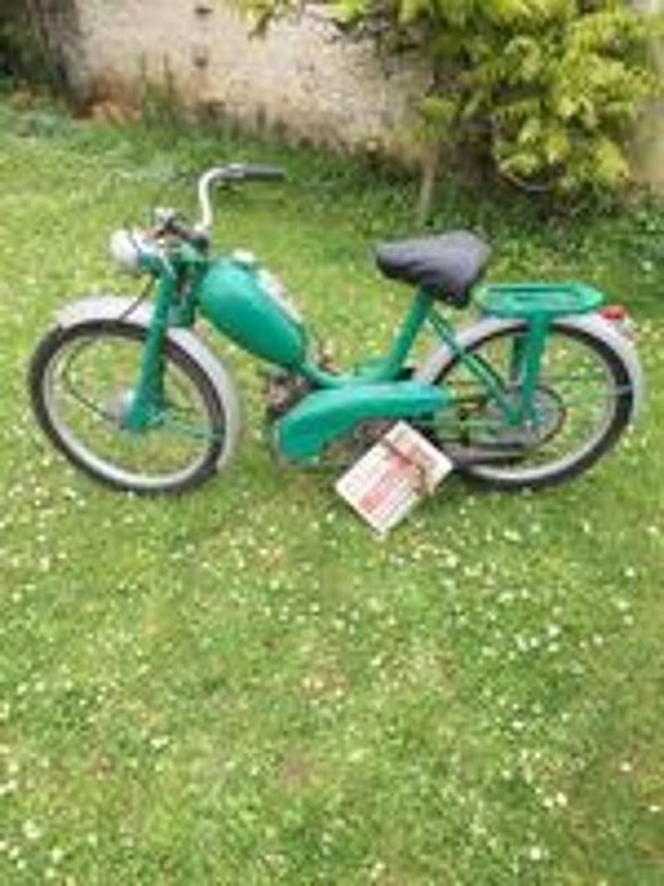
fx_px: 742
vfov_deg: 61.7
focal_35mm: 29
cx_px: 332
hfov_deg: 48.2
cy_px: 443
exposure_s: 1/425
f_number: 2.2
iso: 32
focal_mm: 4.15
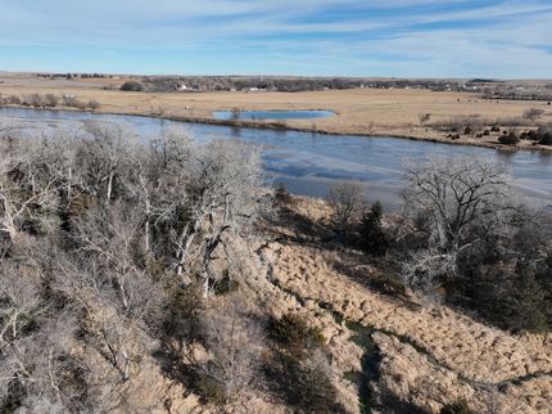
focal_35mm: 24
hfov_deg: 71.6
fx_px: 382
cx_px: 276
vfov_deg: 56.8
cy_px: 207
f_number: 2.8
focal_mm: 12.29
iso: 150
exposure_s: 1/2500
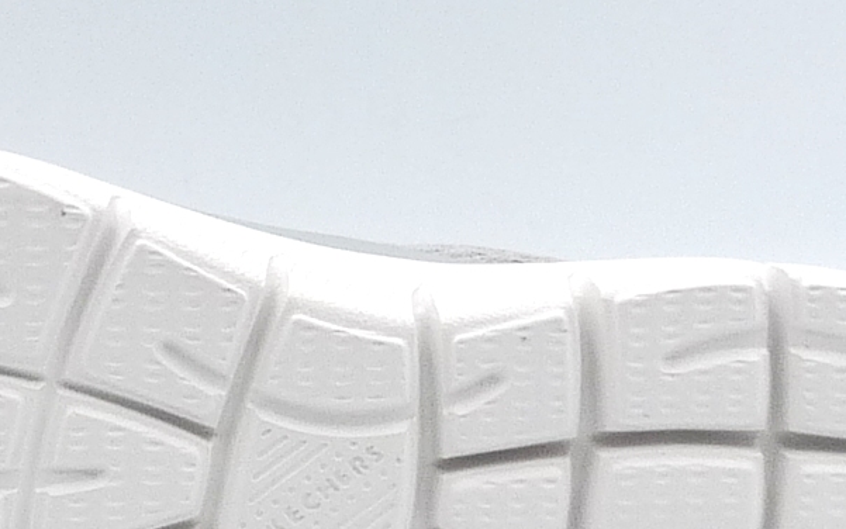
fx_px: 3252
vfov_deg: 9.3
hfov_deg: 14.7
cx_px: 122
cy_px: 340
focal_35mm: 141
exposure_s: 1/200
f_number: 5
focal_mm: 5.1
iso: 100
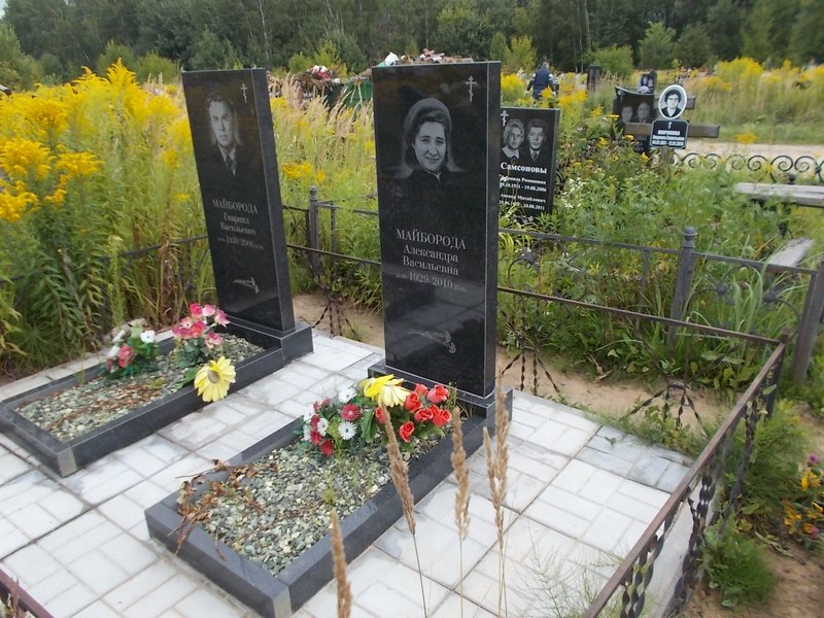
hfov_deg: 67.3
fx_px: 619
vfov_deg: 53.1
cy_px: 309
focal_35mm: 26
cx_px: 412
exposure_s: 1/500
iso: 80
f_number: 3.2
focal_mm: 4.6
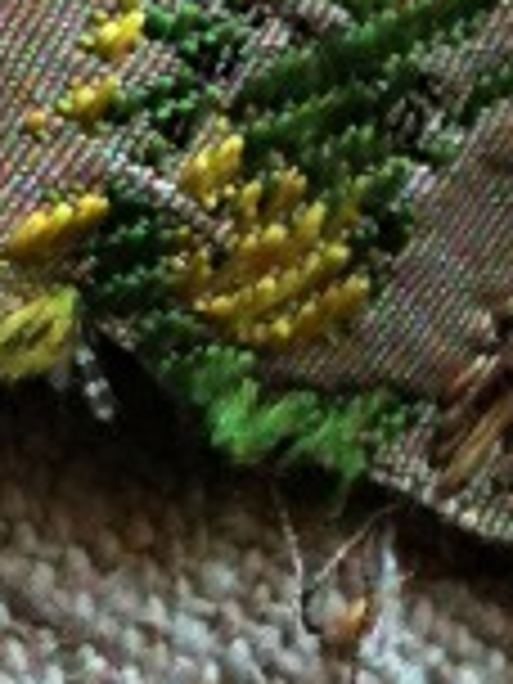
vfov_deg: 11.3
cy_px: -194
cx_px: -533
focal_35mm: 170
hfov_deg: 8.3
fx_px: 3359
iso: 125
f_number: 2.8
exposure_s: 1/120
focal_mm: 3.85
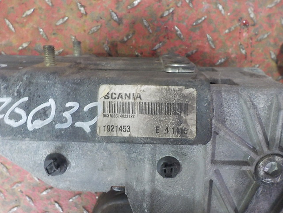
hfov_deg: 60.0
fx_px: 245
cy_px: 106
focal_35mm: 30
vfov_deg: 46.8
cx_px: 142
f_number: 3.3
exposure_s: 1/20
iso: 400
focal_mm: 4.1
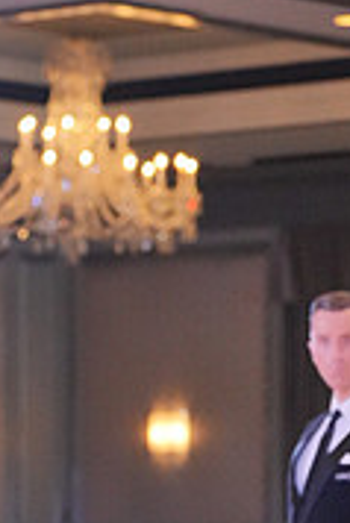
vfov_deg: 8.8
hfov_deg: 6.0
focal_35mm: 228
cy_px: 814
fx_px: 3318
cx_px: -146
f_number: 4
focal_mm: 70
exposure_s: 1/500
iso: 6400
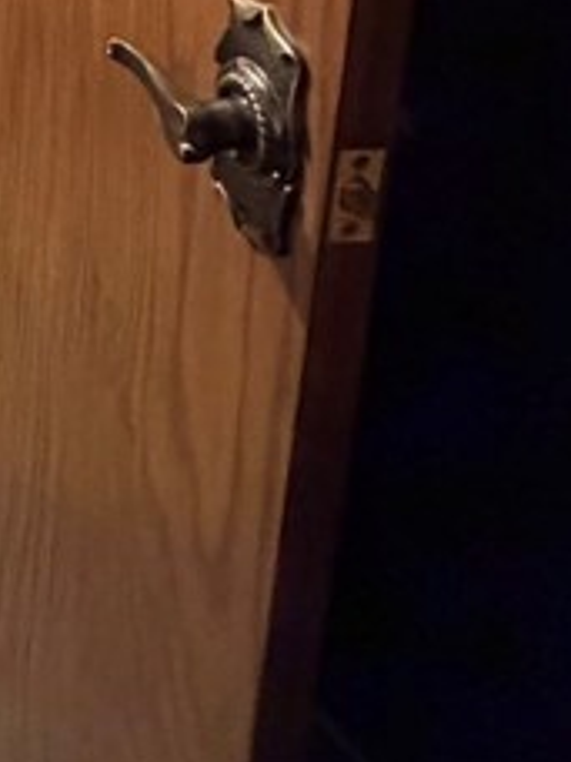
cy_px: -448
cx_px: -441
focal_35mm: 63
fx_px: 1386
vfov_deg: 23.2
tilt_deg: -11.1
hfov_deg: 18.5
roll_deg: +0.4
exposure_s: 1/60
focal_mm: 2.22
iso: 640
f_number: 2.2
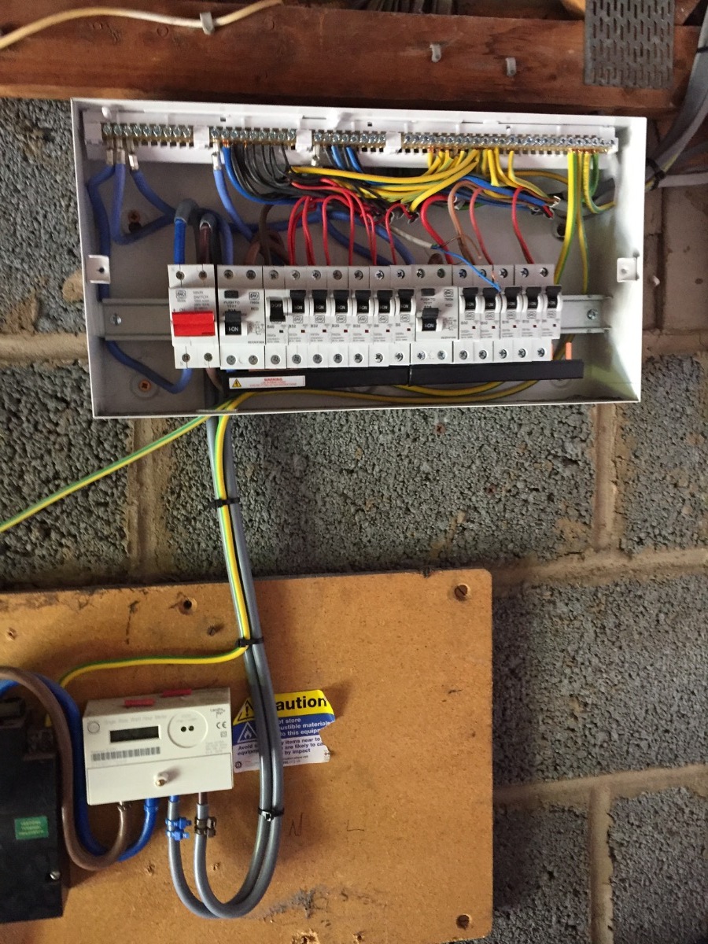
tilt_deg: -4.5
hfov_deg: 48.2
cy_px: 472
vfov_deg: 61.7
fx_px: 791
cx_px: 354
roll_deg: +1.4
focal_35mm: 29
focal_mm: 4.15
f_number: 2.2
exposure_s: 1/33
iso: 250
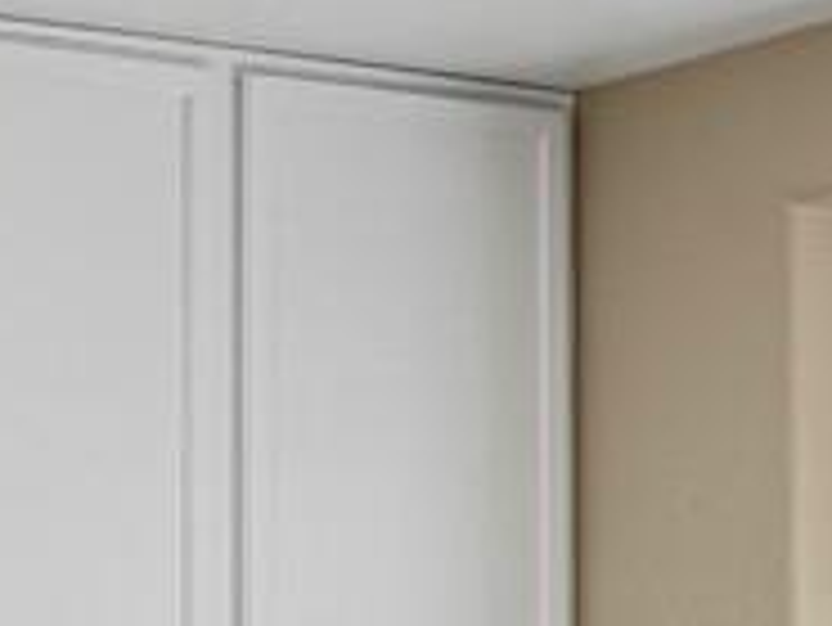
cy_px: 797
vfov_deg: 10.3
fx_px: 3391
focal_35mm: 141
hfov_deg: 13.9
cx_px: 155
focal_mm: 17
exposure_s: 1
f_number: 8
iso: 250
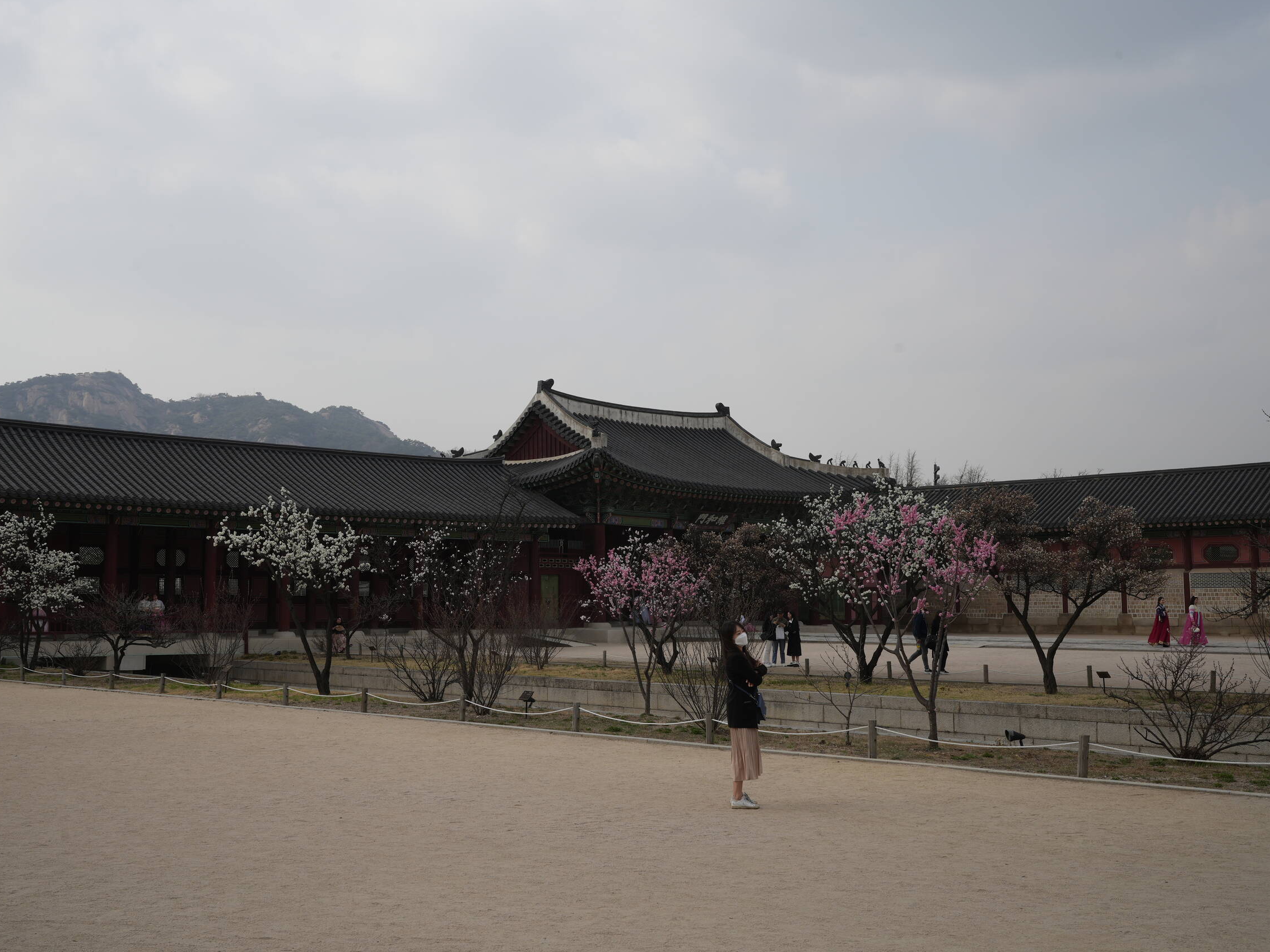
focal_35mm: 38
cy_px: 476
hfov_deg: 48.9
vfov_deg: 37.7
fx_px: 1394
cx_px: 559
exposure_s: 1/160
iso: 100
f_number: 11
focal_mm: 35
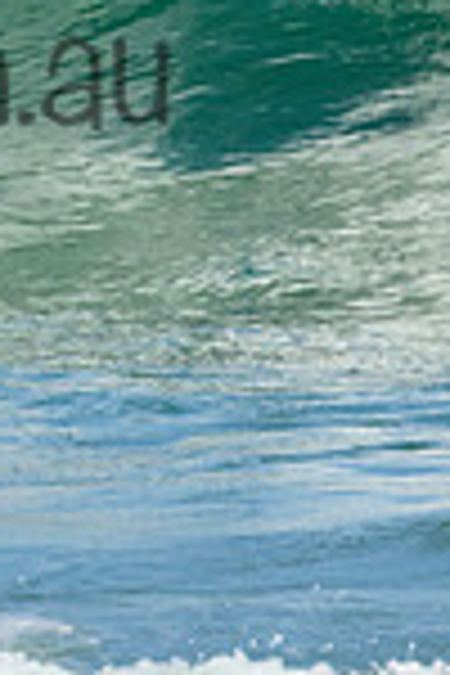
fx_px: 66557
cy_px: -106
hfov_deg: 0.4
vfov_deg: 0.6
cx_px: -497
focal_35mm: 3550
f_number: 11
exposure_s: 1/2000
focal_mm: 800
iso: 1250
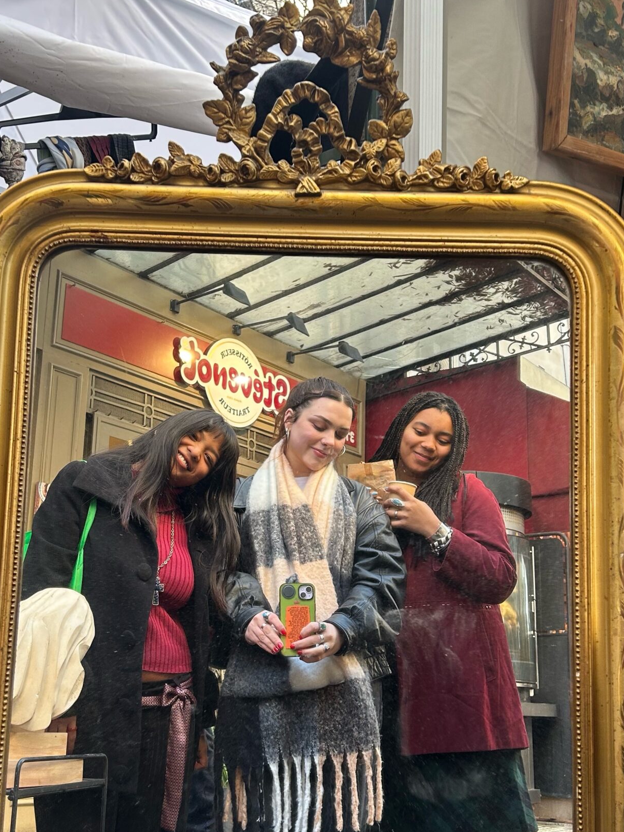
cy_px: 454
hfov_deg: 35.1
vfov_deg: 45.7
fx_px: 985
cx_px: 292
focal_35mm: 41
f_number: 1.5
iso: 80
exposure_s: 1/121
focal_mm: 5.7
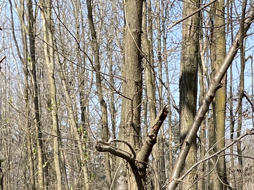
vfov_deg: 12.3
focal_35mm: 110
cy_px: 350
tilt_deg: -9.9
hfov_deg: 17.7
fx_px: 807
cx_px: 220
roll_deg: +1.4
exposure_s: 1/1233
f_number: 1.6
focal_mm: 4.2
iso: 32
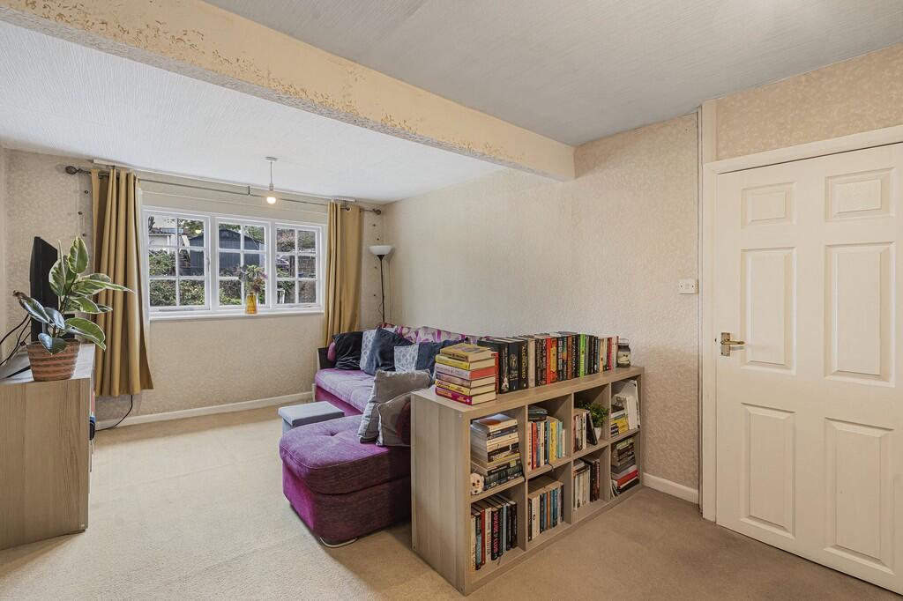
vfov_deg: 73.7
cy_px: 300
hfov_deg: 96.8
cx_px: 452
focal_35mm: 16
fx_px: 401
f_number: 8
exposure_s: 1/15
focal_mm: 16
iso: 1000
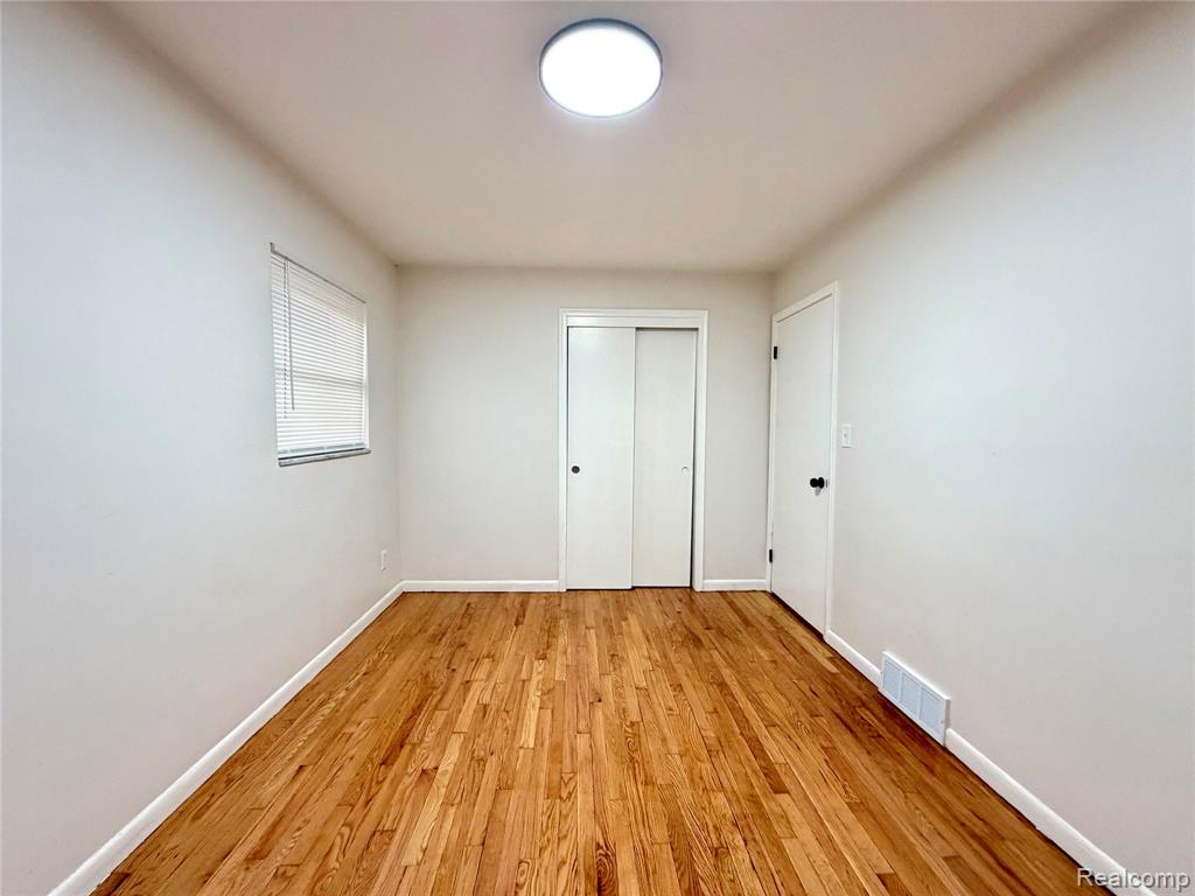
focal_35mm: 14
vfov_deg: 85.7
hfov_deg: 102.1
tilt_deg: -2.4
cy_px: 448
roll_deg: +0.0
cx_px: 598
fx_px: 483
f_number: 2.2
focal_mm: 2.22
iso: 320
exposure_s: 1/68
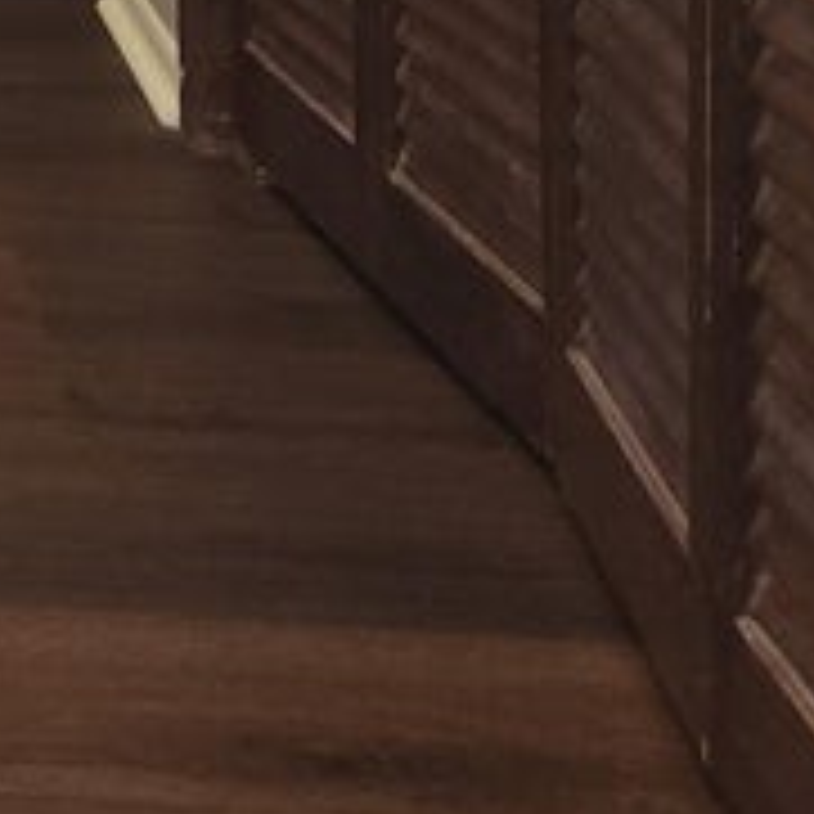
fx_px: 2554
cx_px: -744
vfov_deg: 16.0
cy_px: -535
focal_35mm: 96
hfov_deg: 15.1
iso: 100
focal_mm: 5.4
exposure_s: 1/24
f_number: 1.8
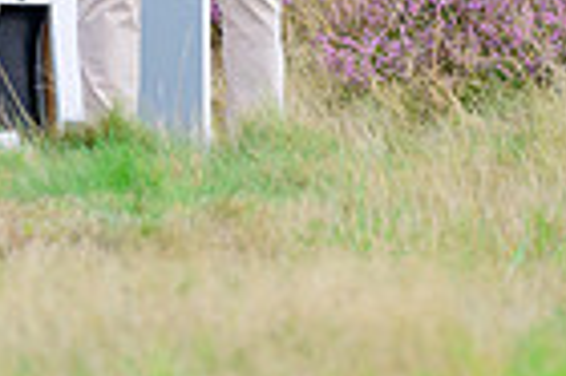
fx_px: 20839
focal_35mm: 1327
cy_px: -390
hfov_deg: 1.6
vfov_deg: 1.0
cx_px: 408
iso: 1000
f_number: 5.6
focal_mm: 320
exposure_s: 1/1600
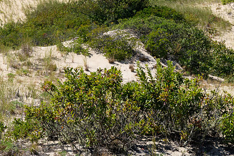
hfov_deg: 8.8
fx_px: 1515
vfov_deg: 5.9
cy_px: 7
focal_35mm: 233
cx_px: 150
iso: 400
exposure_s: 1/500
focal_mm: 81
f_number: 14
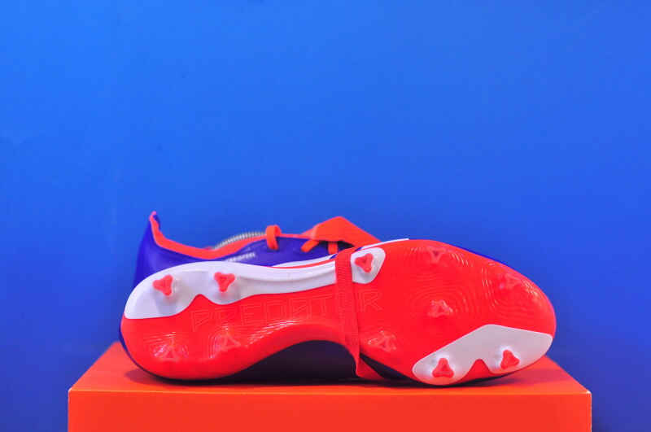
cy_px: 216
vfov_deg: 18.1
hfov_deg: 27.0
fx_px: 1354
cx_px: 326
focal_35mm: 75
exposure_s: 1/320
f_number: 2.5
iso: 250
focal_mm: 50
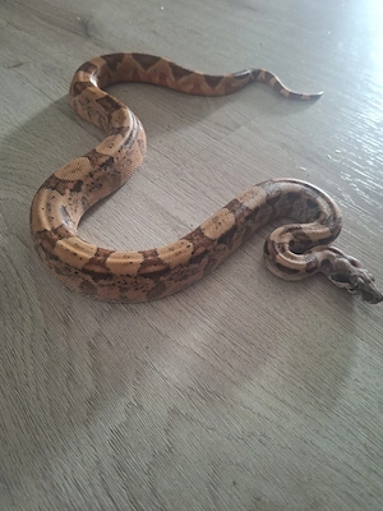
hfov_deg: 58.9
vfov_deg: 73.9
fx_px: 339
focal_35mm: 23
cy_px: 256
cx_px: 192
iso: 200
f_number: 1.8
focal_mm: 5.54
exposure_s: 1/50
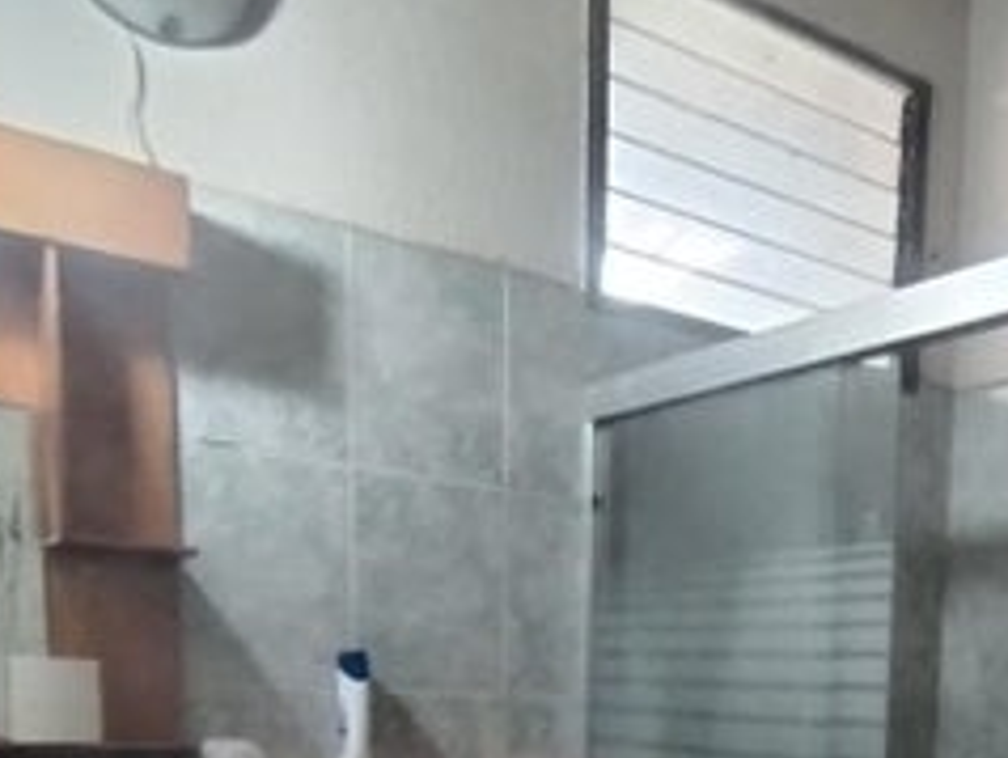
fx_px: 1253
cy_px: 898
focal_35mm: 43
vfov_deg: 29.3
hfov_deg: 40.8
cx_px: 885
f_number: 2.2
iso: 721
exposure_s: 1/25
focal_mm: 1.42
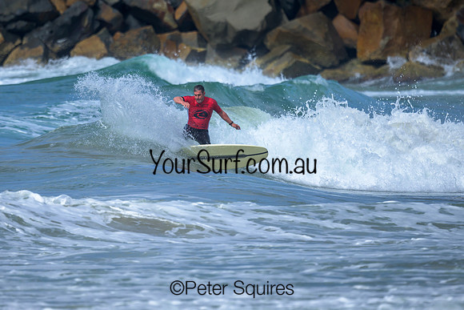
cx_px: 178
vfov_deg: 1.3
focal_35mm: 1100
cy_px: 117
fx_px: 14178
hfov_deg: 1.9
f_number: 6.3
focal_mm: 800
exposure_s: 1/2000
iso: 220
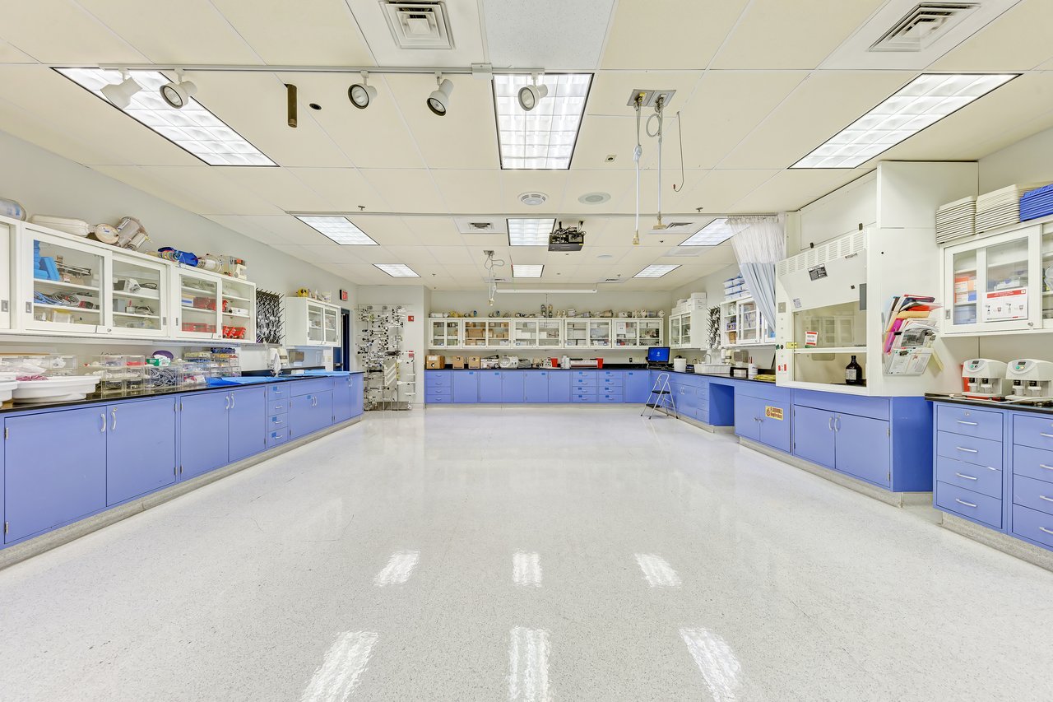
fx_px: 409
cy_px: 351
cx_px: 526
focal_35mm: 14
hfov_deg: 104.3
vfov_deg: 81.2
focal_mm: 14
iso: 200
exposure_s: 1/13
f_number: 8
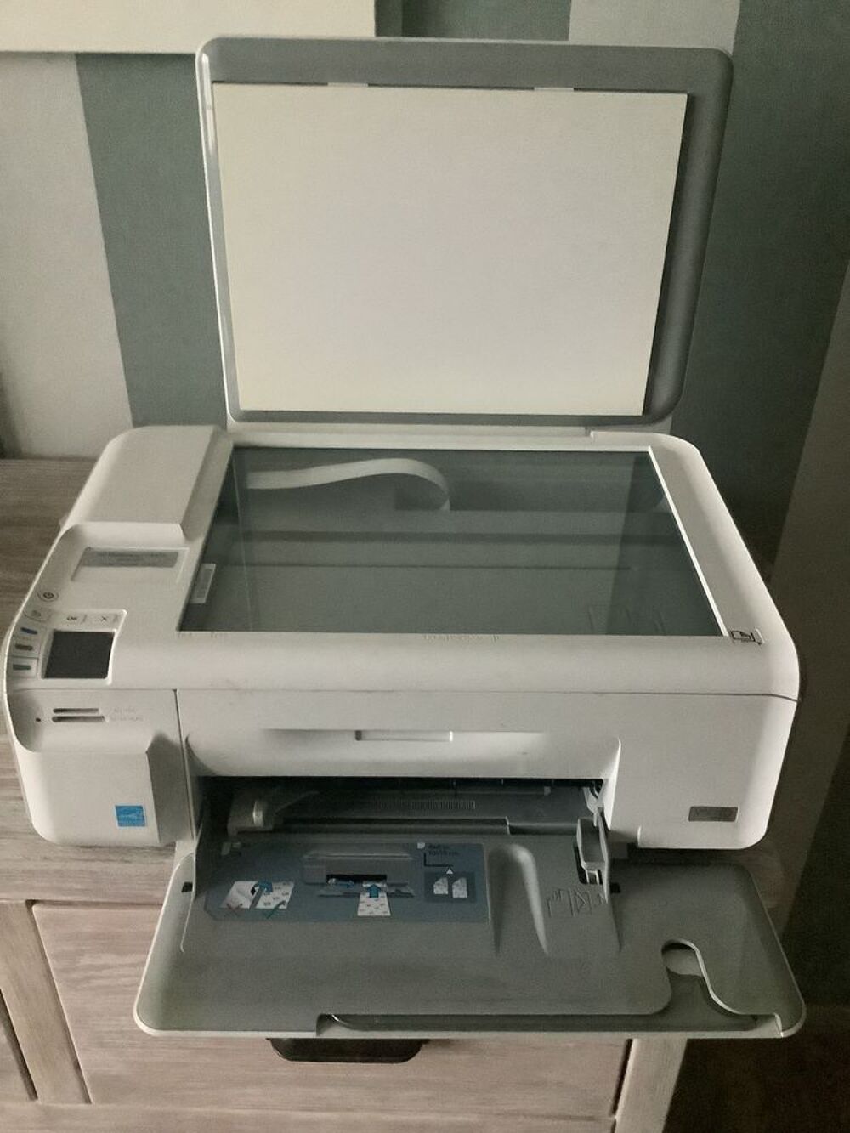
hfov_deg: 45.4
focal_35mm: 31
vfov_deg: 58.3
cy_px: 566
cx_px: 425
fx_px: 1015
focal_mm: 3.3
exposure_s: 1/20
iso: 640
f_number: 2.4
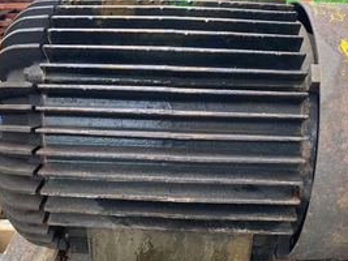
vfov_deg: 36.6
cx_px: 175
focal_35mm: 39
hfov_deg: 47.9
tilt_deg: -28.0
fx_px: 392
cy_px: 158
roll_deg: -0.2
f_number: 1.8
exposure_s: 1/184
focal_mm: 4.25
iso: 25
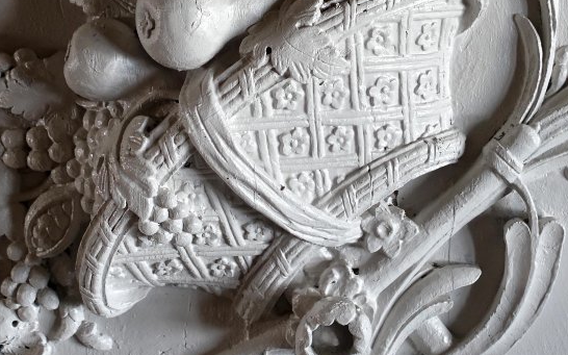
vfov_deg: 19.4
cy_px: 3
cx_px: 305
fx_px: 1006
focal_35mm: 65
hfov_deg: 31.5
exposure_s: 1/30
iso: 125
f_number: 2.8
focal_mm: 10.81
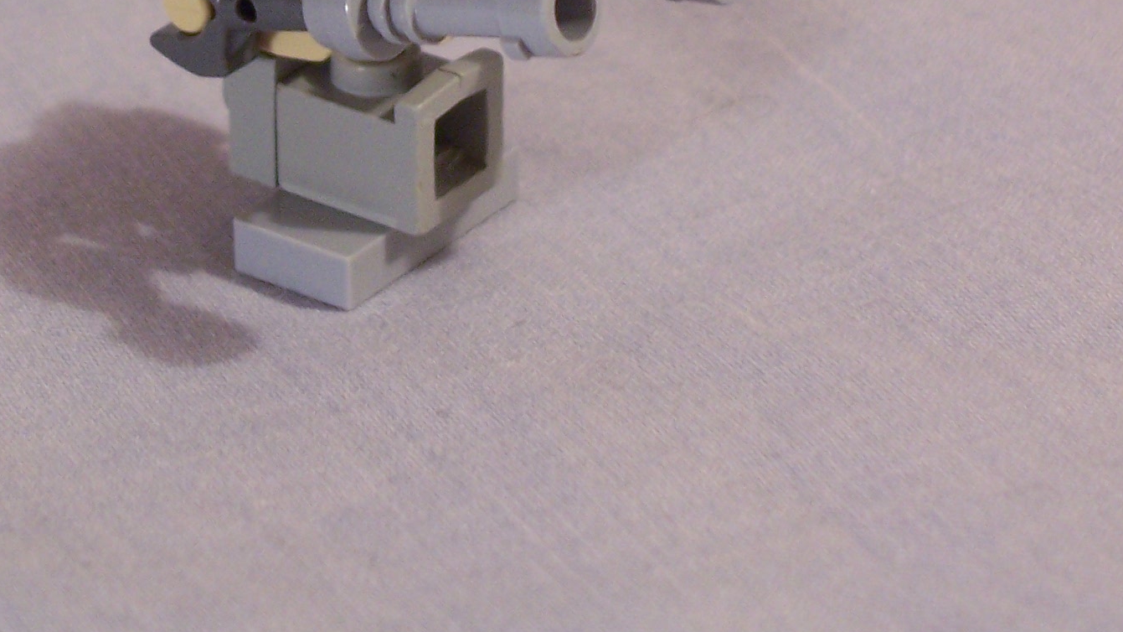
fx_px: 4794
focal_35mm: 161
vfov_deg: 7.5
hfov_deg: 13.3
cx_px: 407
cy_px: -56
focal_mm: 14.7
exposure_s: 1/8
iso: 140
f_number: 3.4
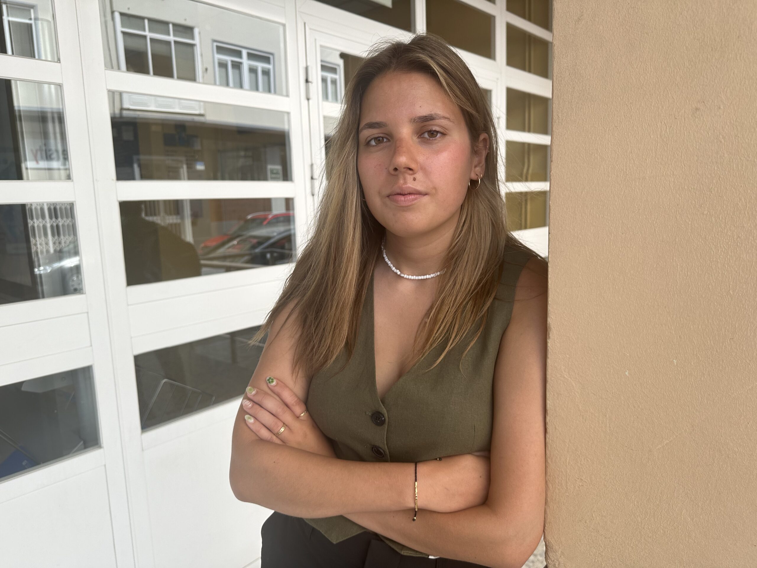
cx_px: 378
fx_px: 525
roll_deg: +1.6
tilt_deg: -8.7
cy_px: 284
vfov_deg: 56.8
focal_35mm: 24
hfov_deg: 71.6
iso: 80
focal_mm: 6.86
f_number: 1.78
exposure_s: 1/803
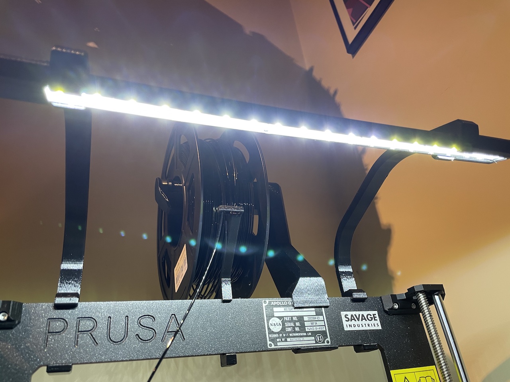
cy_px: 191
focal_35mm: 26
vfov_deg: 53.1
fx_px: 383
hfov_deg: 67.3
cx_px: 255
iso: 100
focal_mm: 4.2
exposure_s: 1/45
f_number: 1.6
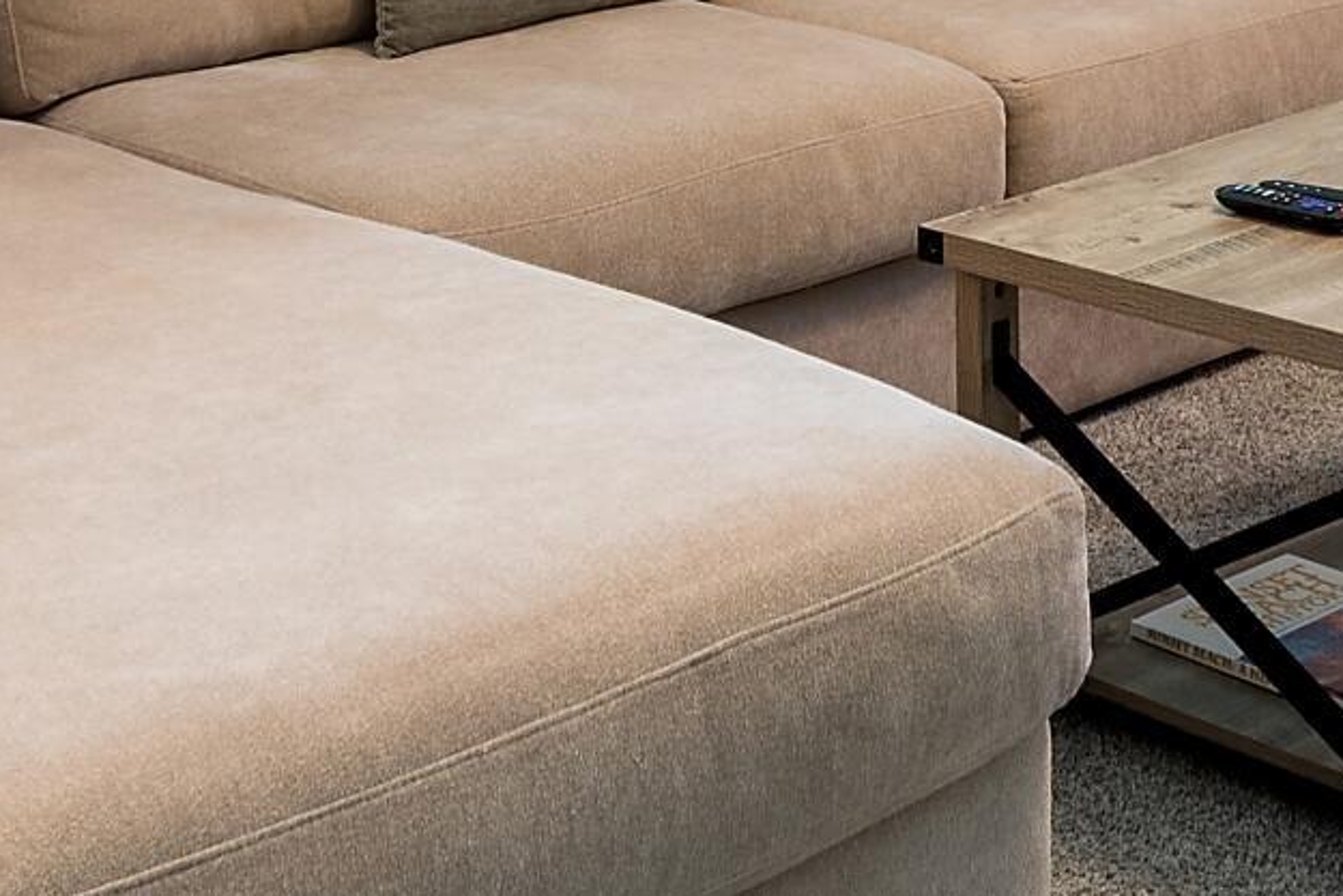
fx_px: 2686
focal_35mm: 72
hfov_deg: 27.9
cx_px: 866
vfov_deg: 16.6
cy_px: -589
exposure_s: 2.5
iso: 100
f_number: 8
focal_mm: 10
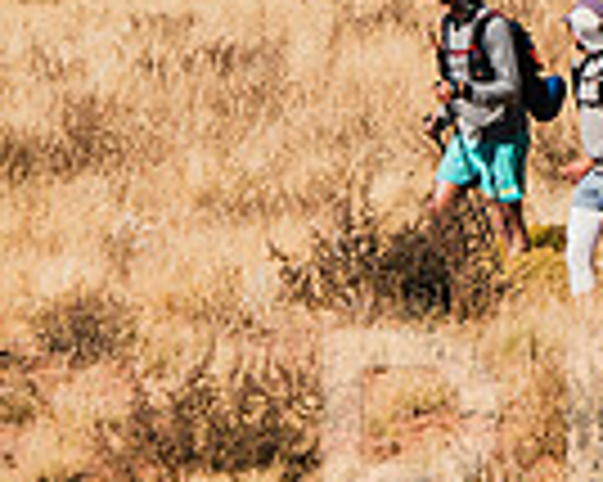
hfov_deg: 2.2
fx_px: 15515
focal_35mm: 870
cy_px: -56
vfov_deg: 1.8
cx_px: 968
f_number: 6.3
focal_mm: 214
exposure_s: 1/1600
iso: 160
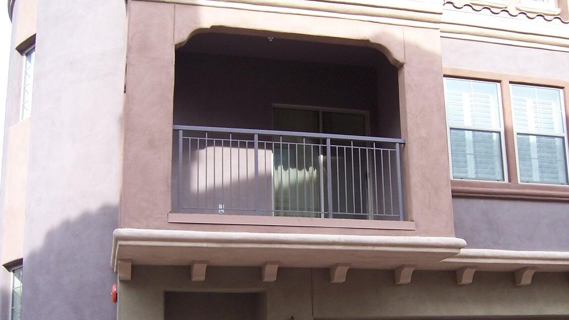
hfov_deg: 40.5
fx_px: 770
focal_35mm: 51
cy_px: 241
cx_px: 327
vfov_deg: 23.3
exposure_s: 1/180
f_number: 3
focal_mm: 6
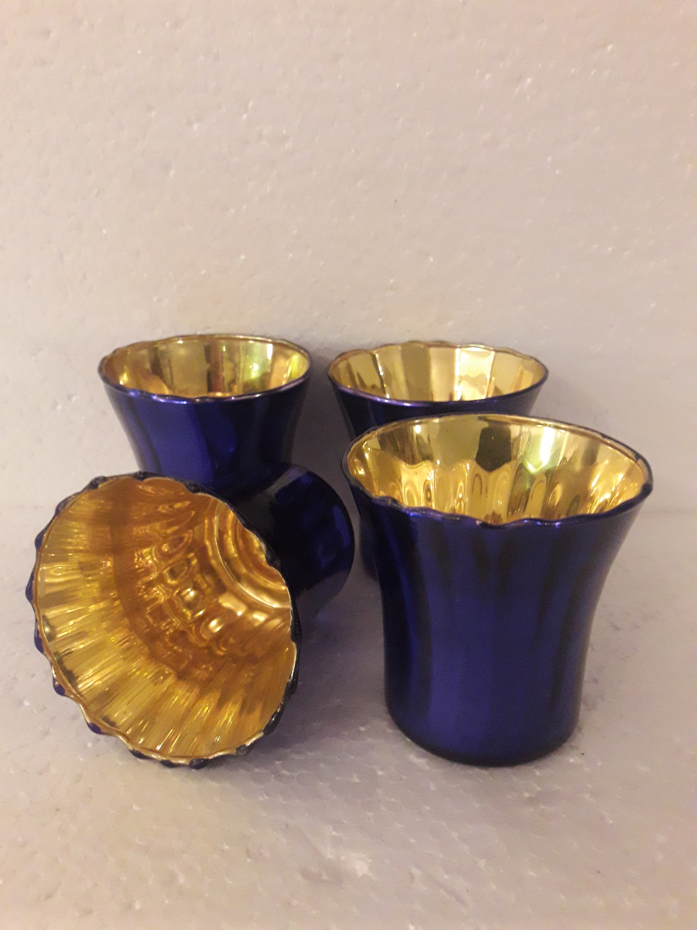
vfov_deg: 63.4
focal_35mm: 28
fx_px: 752
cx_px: 348
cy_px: 465
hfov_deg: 49.7
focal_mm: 3.7
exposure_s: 1/20
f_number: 1.9
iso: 400
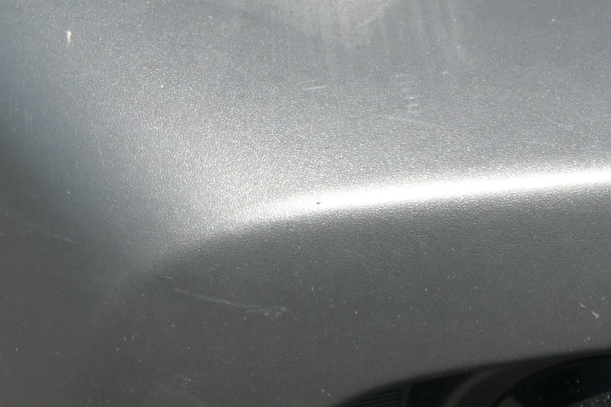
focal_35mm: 161
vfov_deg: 8.1
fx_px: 2737
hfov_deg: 12.5
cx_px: 643
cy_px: -449
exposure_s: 1/800
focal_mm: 24.5
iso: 200
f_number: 4.2
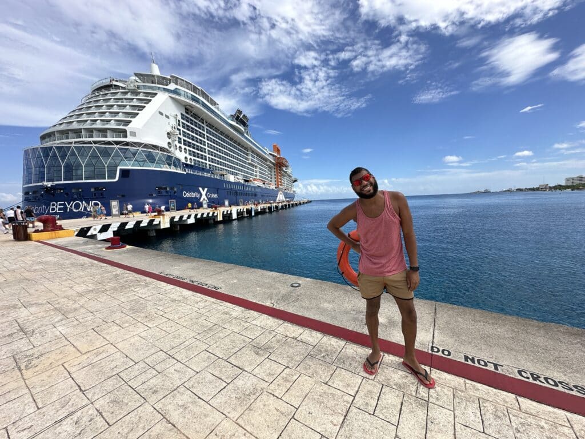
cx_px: 292
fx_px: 237
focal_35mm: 14
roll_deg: +2.0
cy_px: 220
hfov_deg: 102.1
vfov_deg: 85.7
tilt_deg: -5.0
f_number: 2.2
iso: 50
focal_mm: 2.22
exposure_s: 1/1916
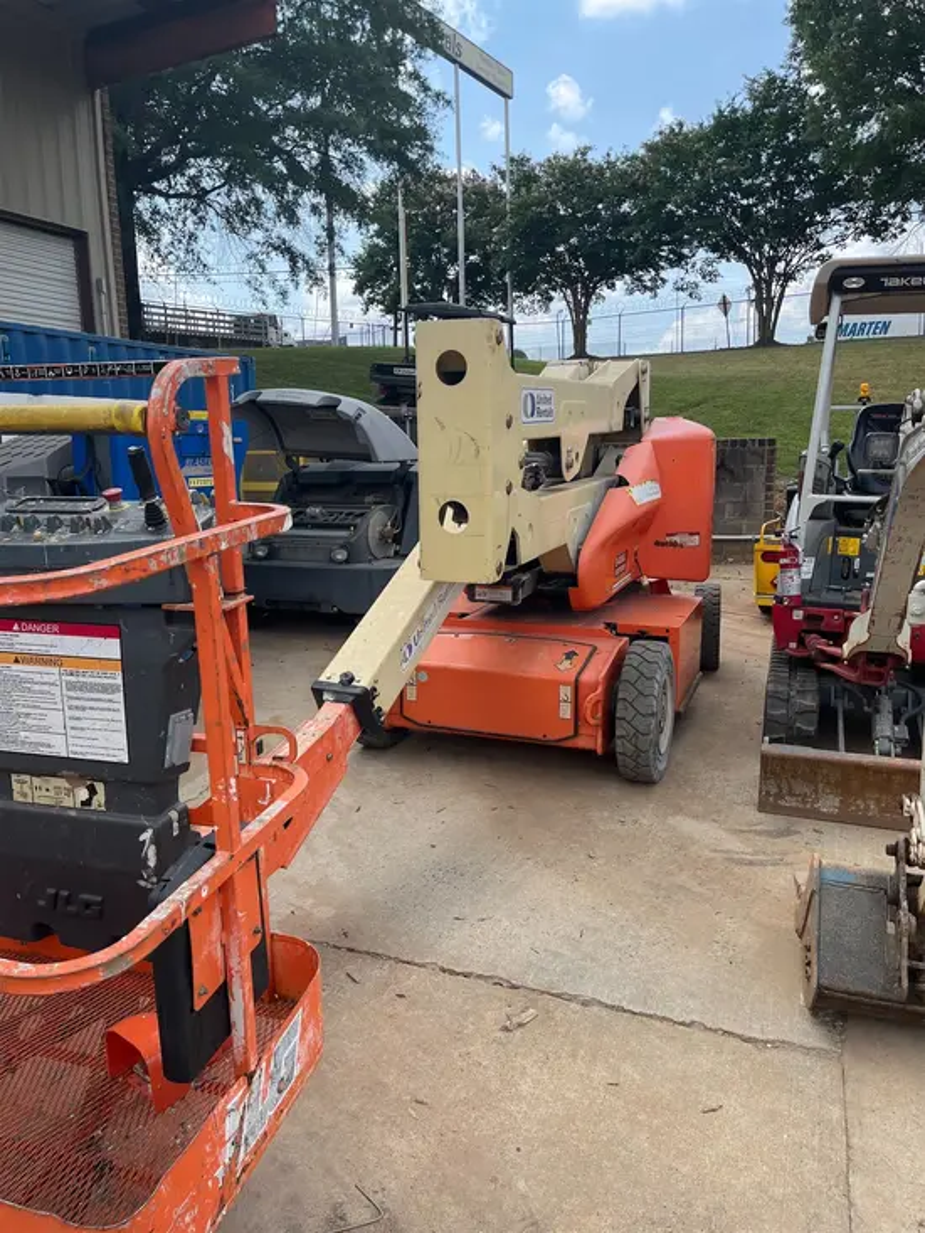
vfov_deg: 67.3
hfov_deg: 53.1
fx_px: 926
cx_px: 462
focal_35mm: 26
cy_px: 616
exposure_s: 1/1238
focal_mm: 5.1
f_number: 1.6
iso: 50
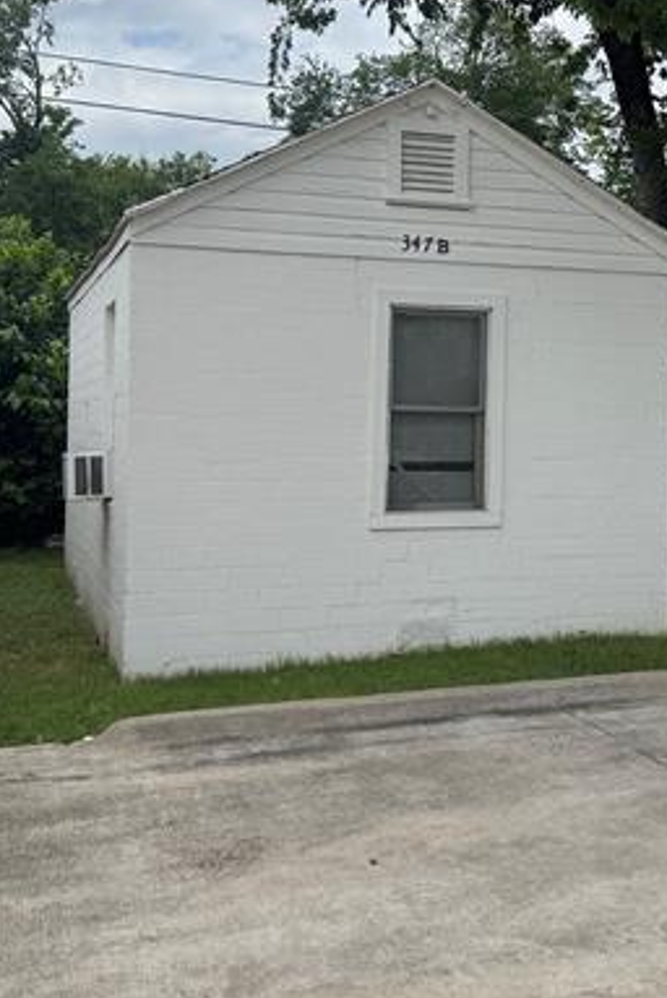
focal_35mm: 50
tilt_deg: +0.6
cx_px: 532
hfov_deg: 26.5
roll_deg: -0.8
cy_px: 380
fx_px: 1387
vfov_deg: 39.3
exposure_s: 1/4950
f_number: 1.78
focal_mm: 6.76
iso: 80
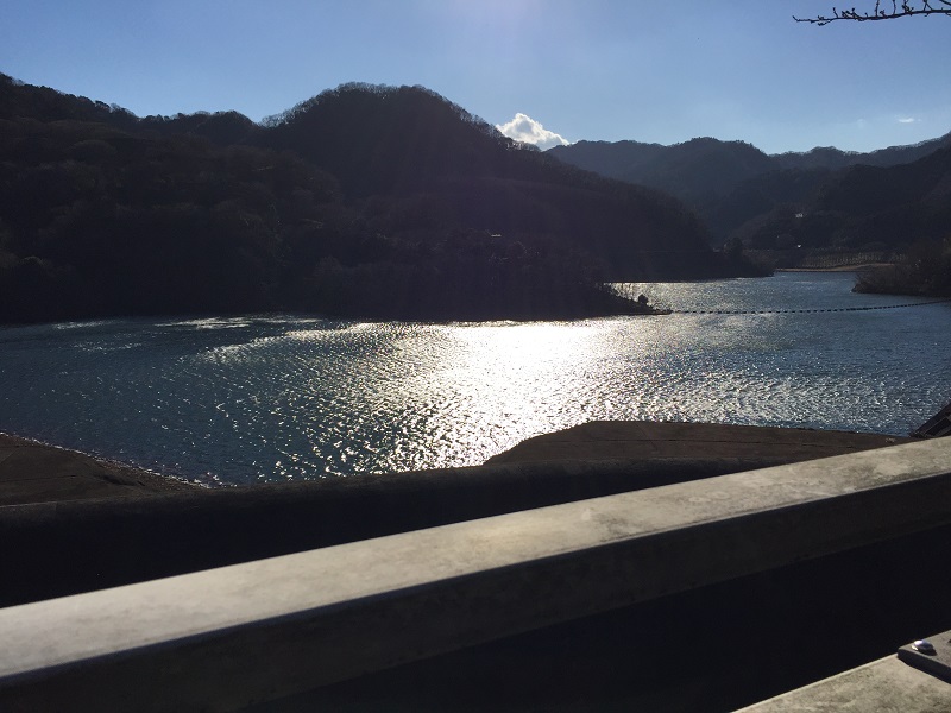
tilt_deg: -8.7
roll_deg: +0.7
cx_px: 476
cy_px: 356
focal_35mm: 29
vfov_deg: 48.2
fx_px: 797
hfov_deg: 61.7
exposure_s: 1/7937
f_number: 2.2
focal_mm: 4.15
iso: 32
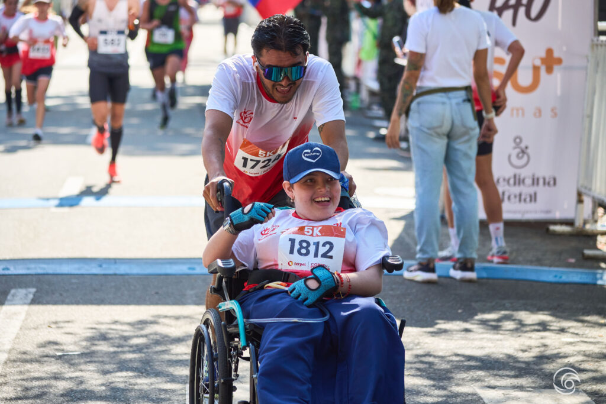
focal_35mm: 150
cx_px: 303
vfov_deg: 9.2
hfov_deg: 13.7
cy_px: 202
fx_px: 2525
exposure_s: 1/2000
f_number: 5
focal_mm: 150
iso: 800
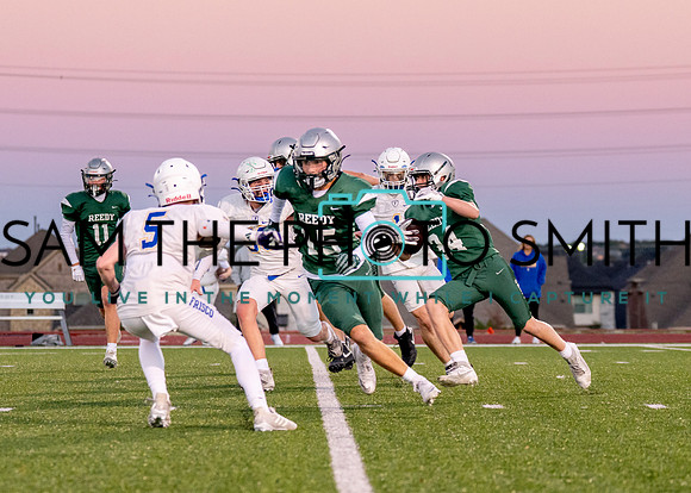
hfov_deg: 11.2
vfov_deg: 8.0
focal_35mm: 180
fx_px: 3531
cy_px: 235
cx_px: 449
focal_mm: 81
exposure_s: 1/1000
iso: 1000
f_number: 2.8
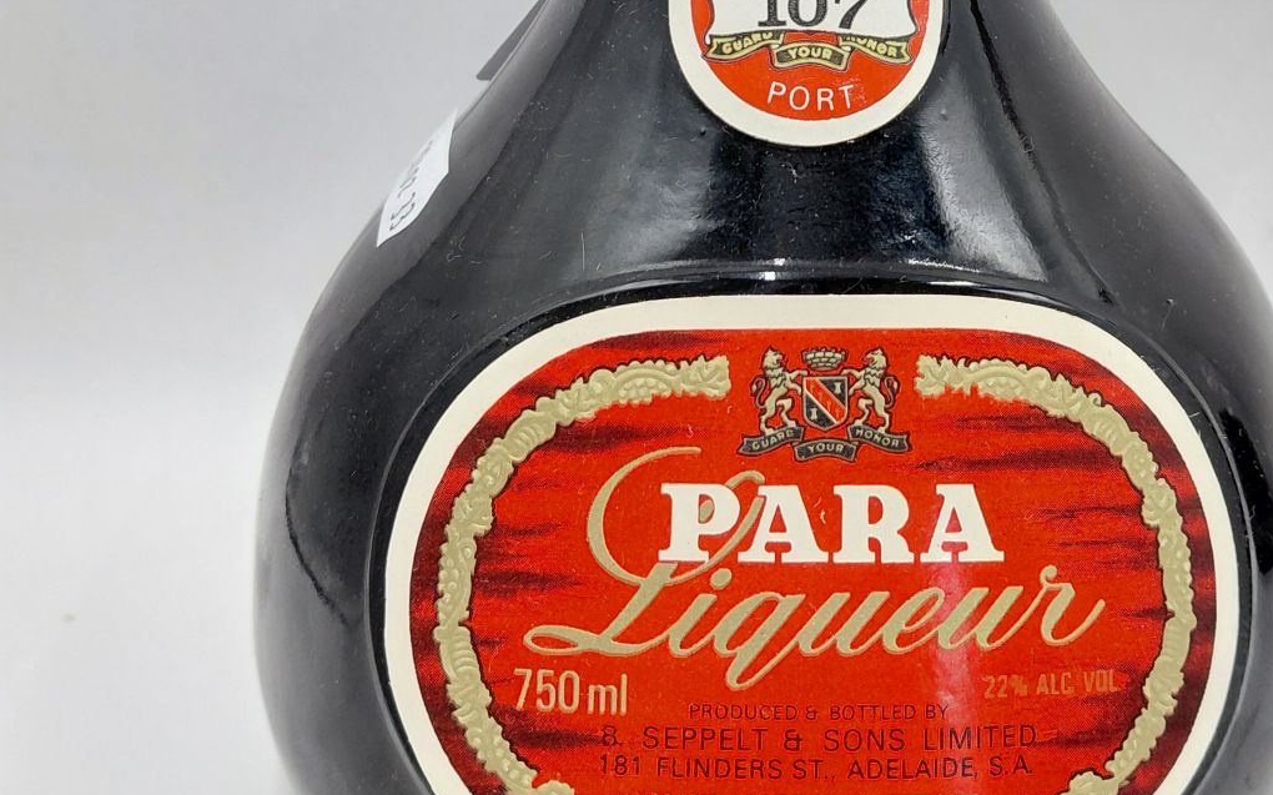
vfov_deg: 23.4
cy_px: -4
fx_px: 1838
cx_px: 804
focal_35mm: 53
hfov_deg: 37.9
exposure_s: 1/100
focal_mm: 4.69
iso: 200
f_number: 1.8
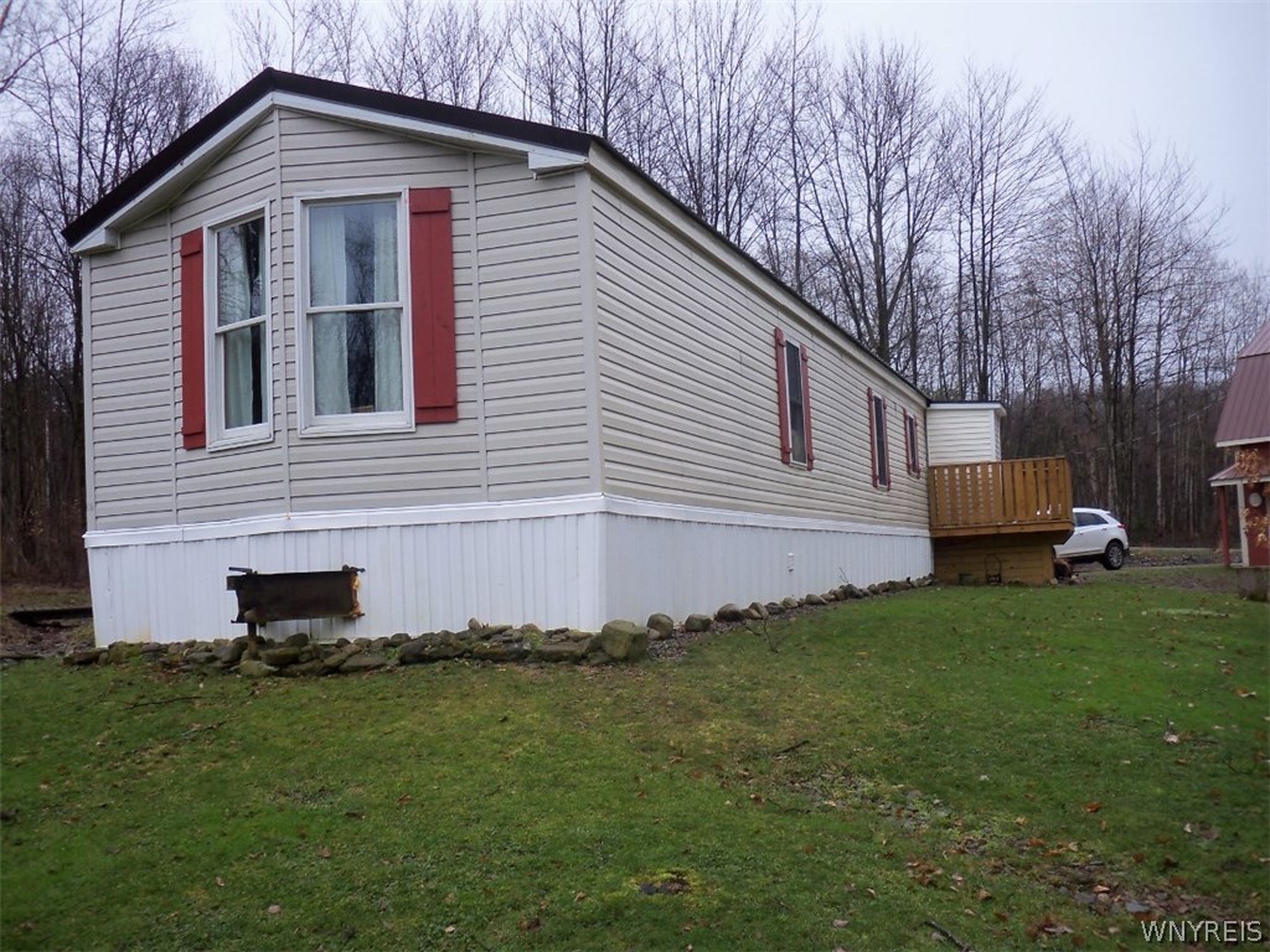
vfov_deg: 37.7
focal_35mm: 38
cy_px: 476
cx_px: 635
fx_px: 1394
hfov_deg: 49.0
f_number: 3.5
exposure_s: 1/100
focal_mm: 6.3
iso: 100
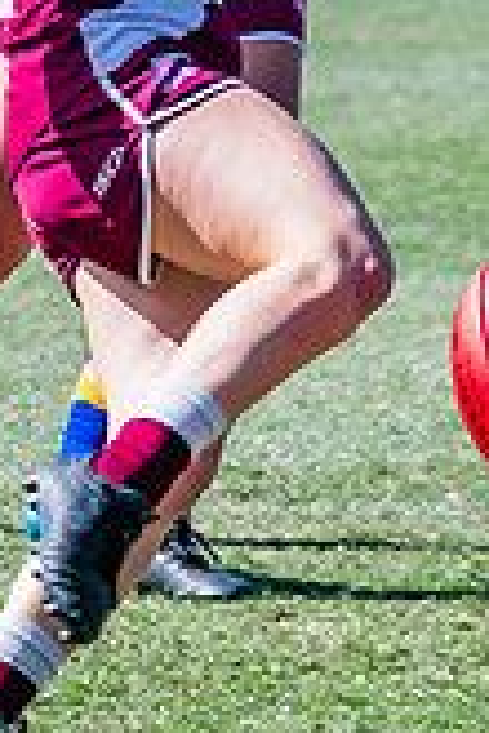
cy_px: 81
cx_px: -41
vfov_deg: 2.0
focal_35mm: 1026
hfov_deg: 1.3
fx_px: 20903
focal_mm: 210
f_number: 9
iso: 800
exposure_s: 1/1600
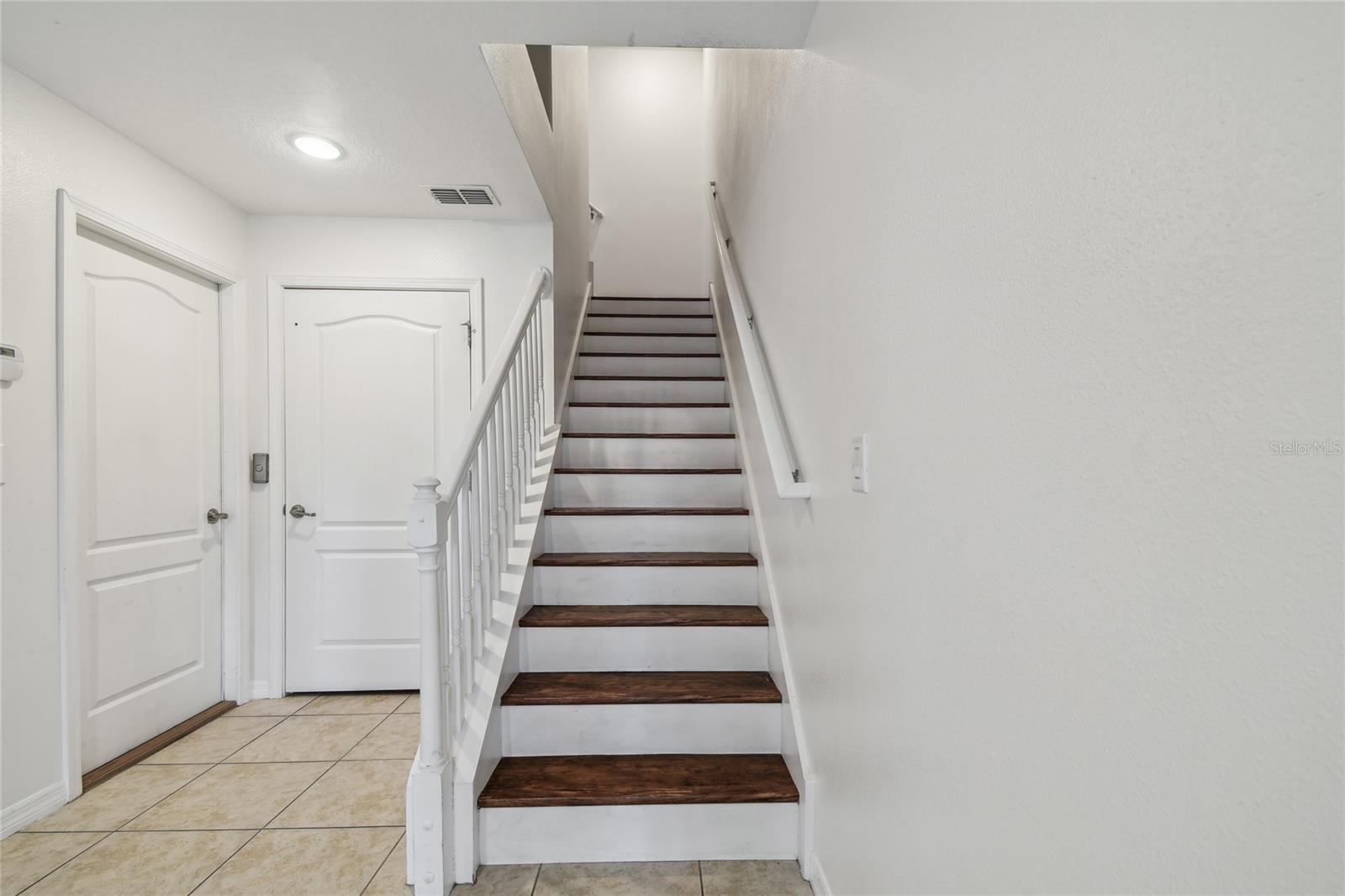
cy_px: 448
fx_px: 560
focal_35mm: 15
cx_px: 672
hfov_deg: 100.4
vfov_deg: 77.3
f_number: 7.1
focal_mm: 10
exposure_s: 1/1.67
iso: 100
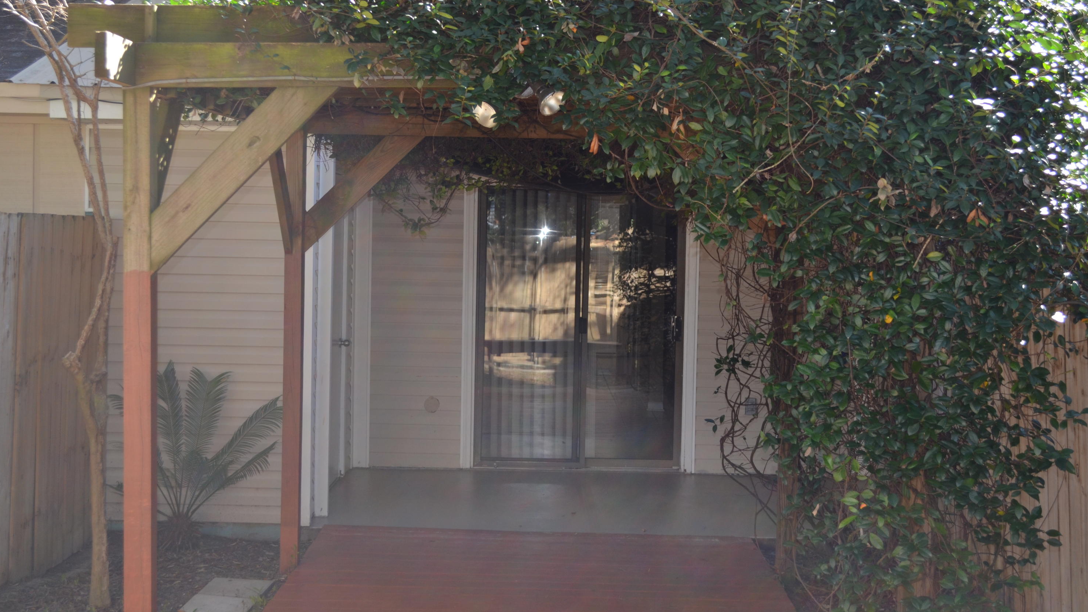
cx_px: 548
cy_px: 279
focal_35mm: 56
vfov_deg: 21.6
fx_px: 1602
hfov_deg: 37.5
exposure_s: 1/125
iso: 320
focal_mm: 35
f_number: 5
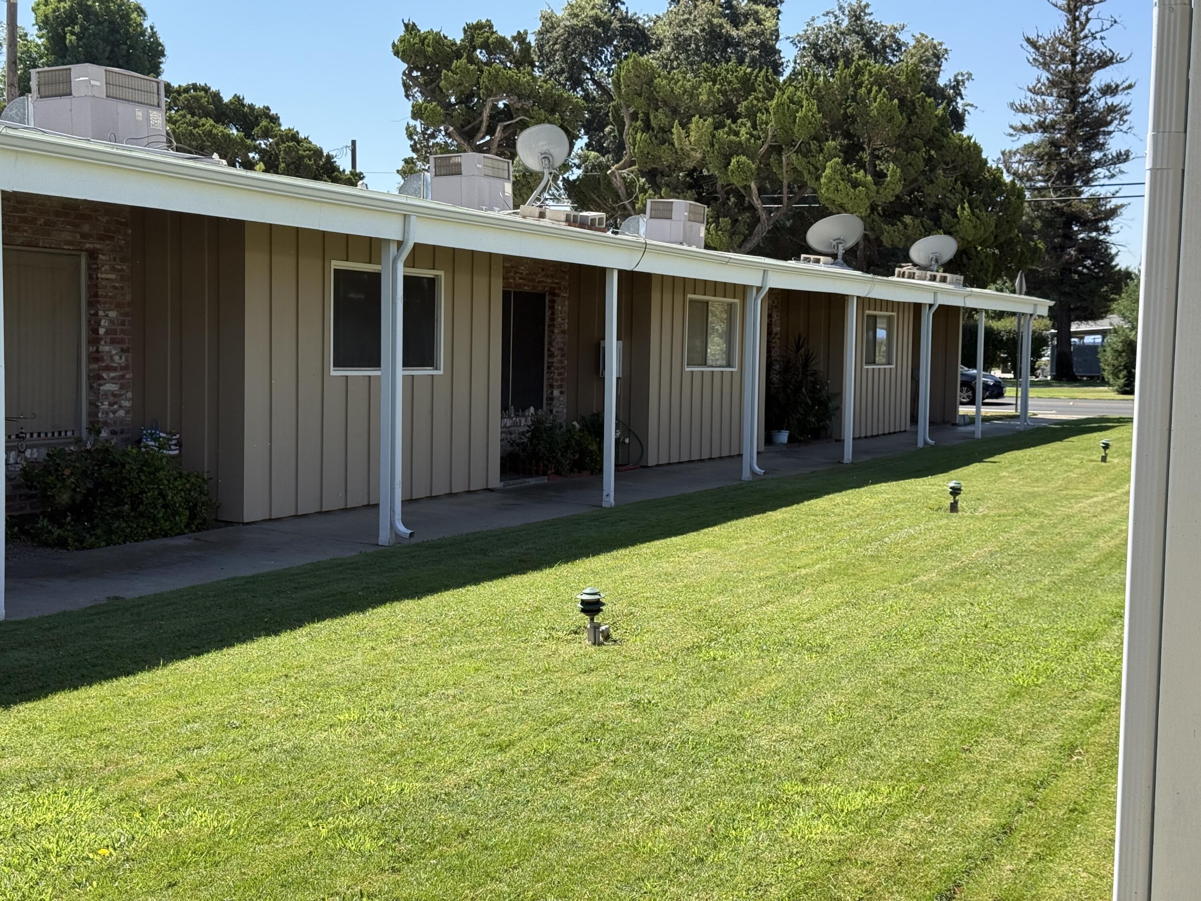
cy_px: 450
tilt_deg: -4.6
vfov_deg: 30.3
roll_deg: -1.3
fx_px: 1665
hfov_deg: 39.7
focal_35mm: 48
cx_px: 600
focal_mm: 6.76
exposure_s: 1/2415
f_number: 1.78
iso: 80
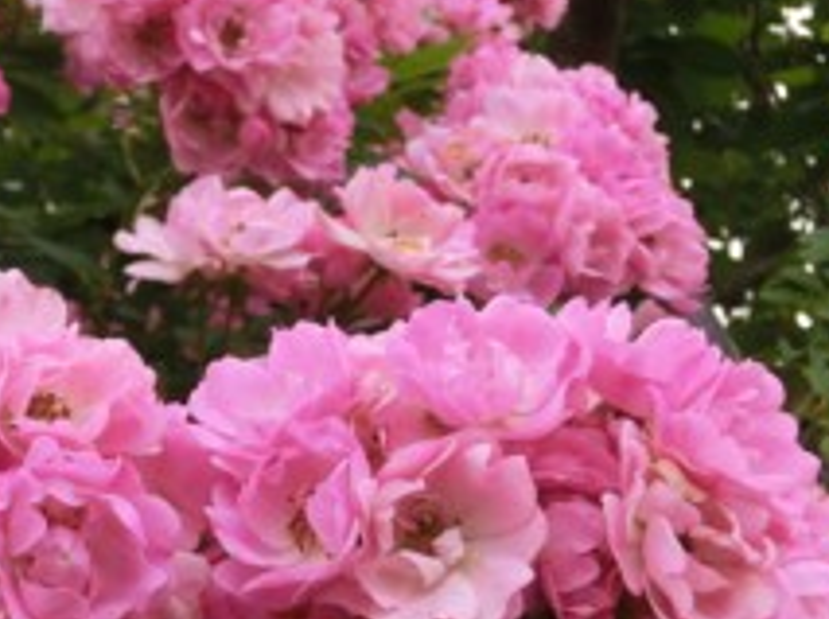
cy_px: 276
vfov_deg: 18.6
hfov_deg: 24.4
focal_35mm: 79
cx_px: 167
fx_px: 1889
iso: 80
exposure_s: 1/160
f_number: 4
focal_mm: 7.38
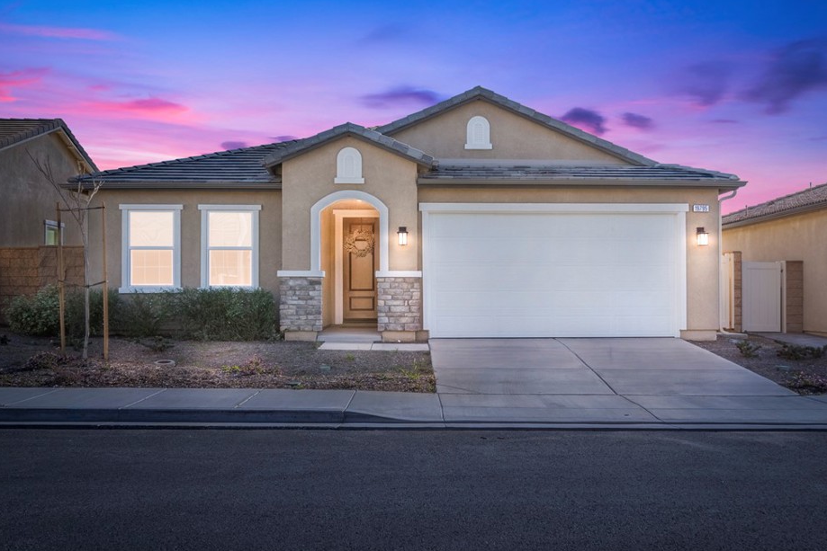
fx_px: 896
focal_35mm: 39
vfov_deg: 34.2
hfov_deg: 49.5
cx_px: 441
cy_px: 284
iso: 100
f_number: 22
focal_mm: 35
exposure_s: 1/80
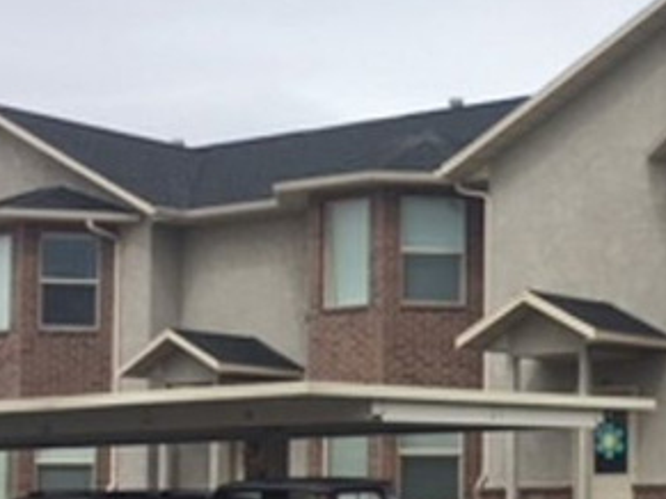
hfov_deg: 18.7
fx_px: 1962
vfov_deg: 14.4
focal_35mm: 102
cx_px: 689
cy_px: 378
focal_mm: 4.15
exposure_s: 1/1972
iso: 25
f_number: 2.2
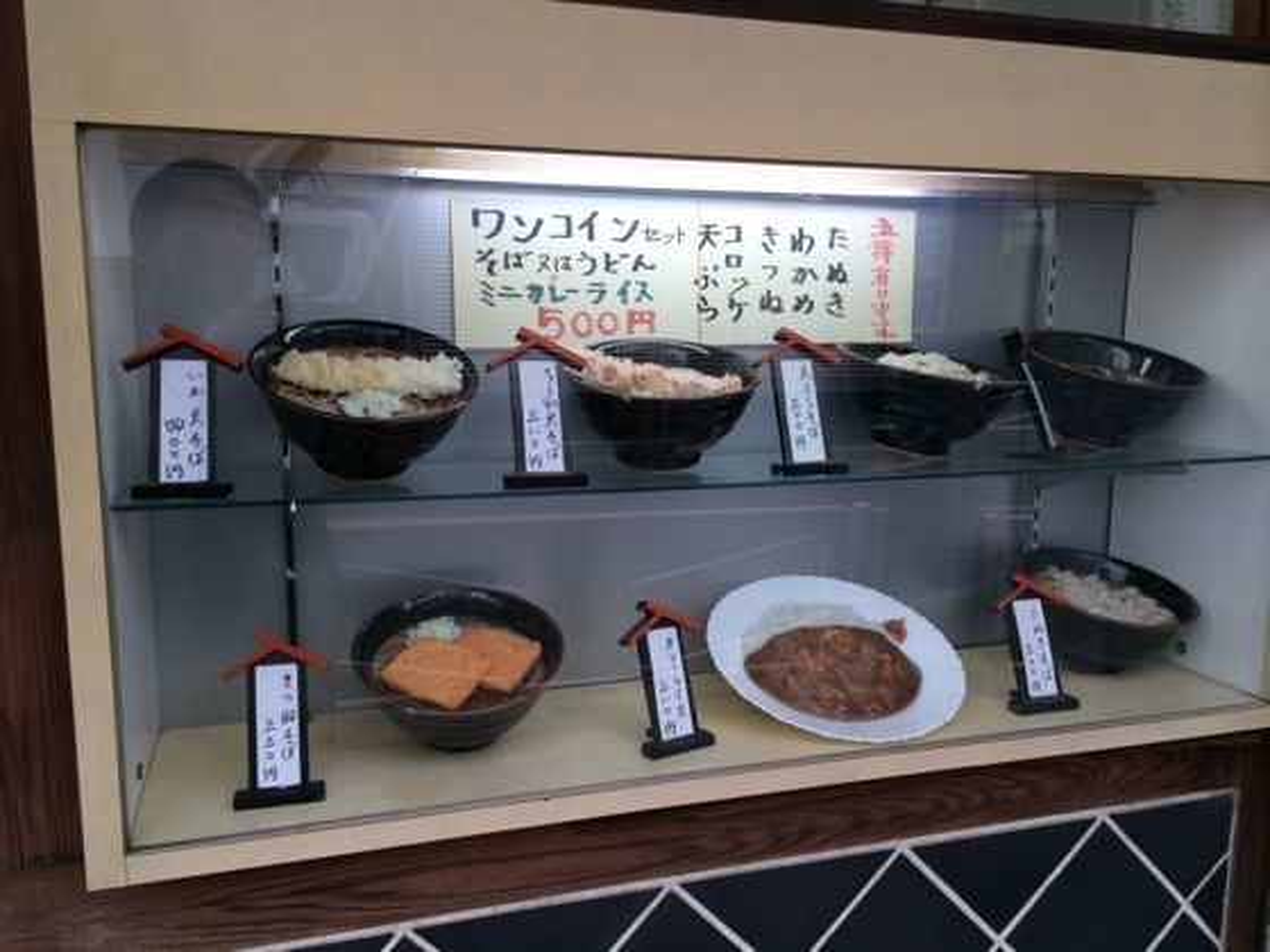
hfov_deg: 60.0
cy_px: 476
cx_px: 635
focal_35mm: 30
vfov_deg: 46.8
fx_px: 1101
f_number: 2.2
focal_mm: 4.12
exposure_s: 1/120
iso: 50
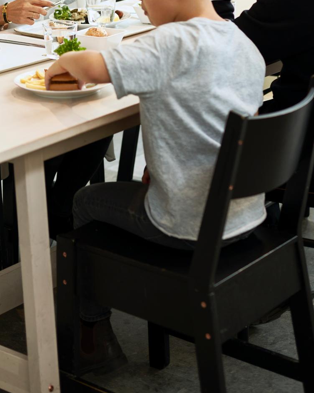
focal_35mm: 105
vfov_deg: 17.7
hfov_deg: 14.5
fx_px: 1220
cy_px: -39
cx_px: 31
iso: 200
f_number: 2
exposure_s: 1/160
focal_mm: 50
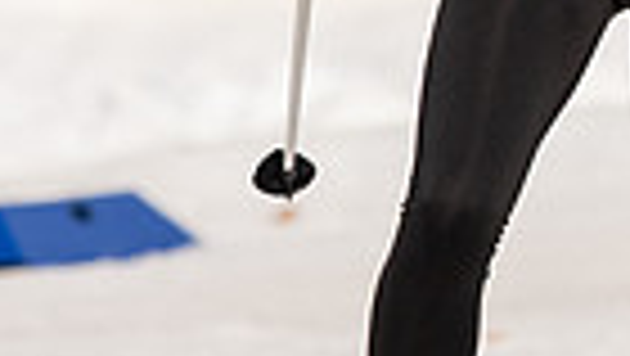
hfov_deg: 1.0
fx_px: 37916
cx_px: 669
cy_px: -36
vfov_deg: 0.5
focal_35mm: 2268
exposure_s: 1/2500
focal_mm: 300
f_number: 6.3
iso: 400
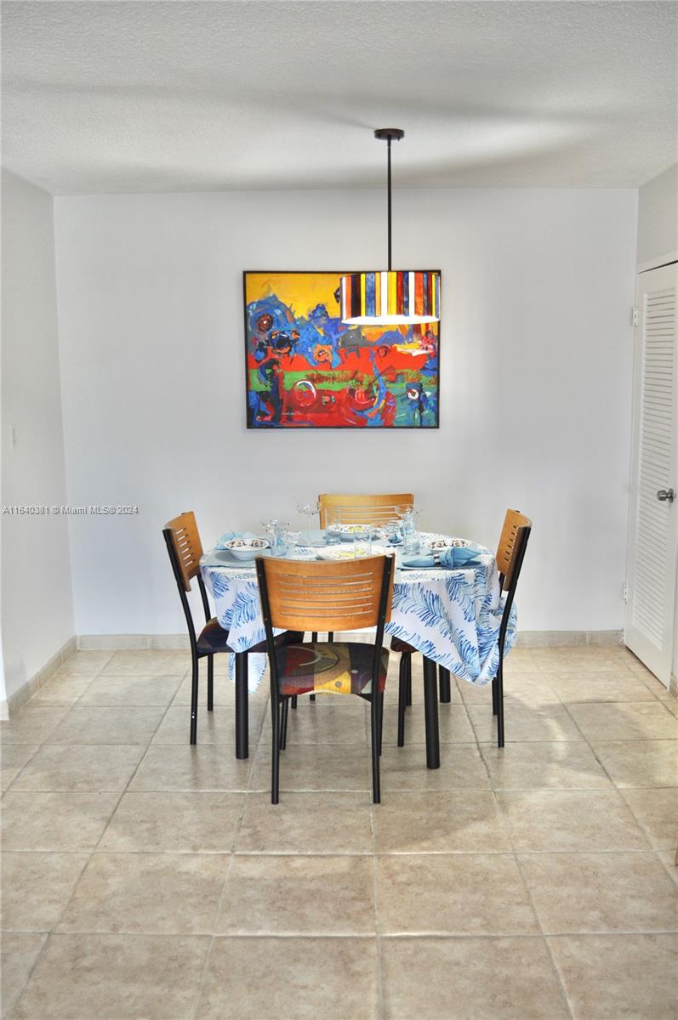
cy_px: 510
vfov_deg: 57.3
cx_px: 339
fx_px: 935
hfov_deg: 39.9
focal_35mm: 33
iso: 450
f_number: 4
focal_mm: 22
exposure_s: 1/60
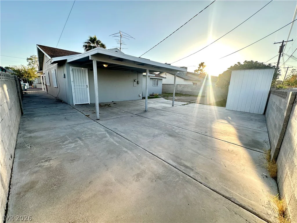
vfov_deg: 85.7
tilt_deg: -12.0
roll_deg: -1.6
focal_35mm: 14
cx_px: 148
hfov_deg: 102.1
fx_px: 120
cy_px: 112
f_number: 2.2
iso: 40
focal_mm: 2.22
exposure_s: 1/361
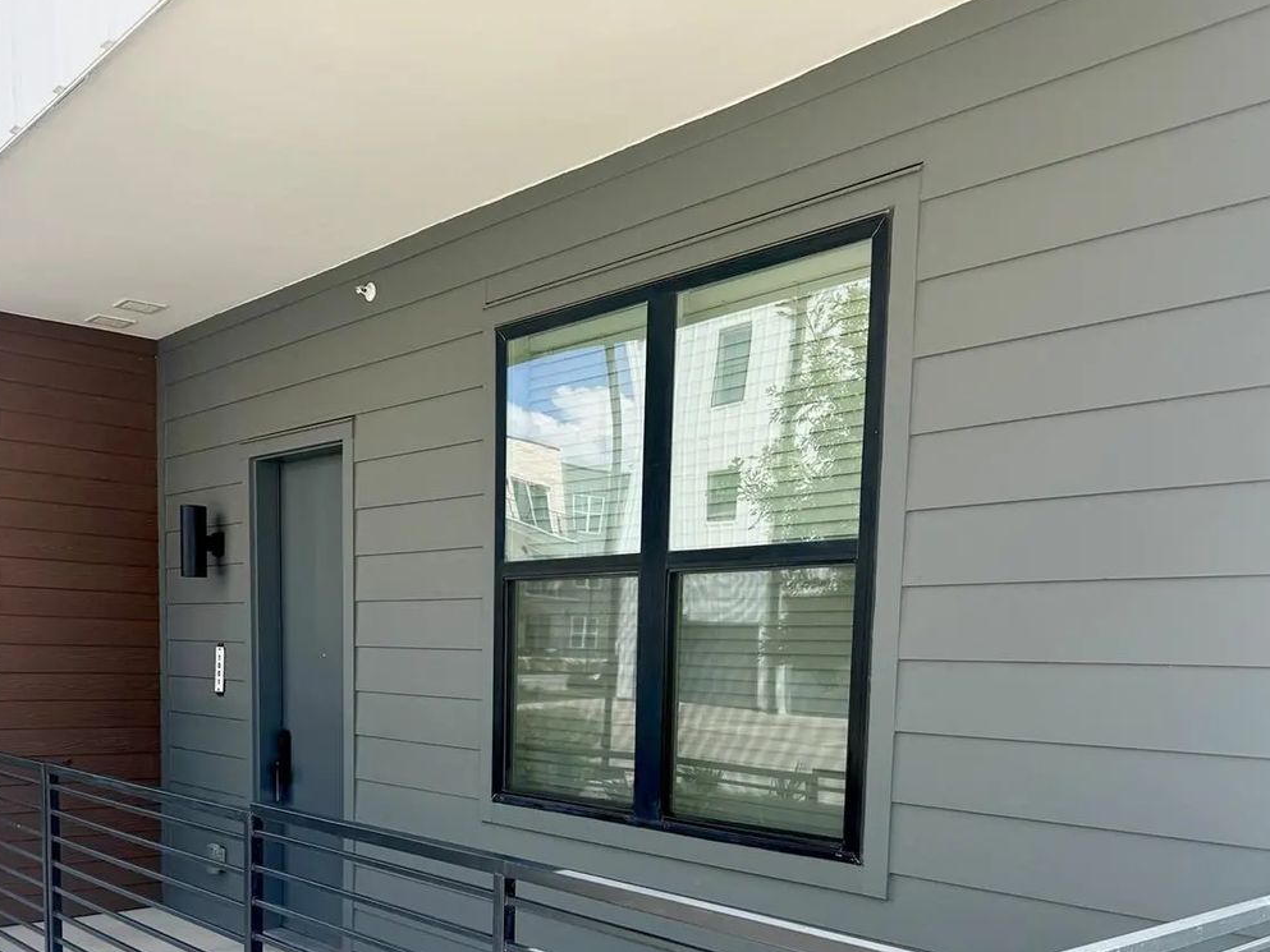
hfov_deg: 55.3
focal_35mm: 33
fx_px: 1211
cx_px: 646
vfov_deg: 41.1
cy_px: 764
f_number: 1.78
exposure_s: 1/1767
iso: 80
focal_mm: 6.76
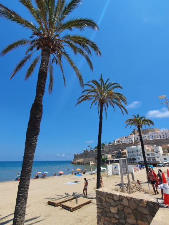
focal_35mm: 16
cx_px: 86
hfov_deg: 78.1
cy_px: 121
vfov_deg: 94.3
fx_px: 104
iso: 50
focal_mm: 1.8
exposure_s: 1/1348
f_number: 2.2
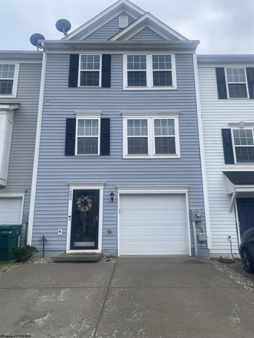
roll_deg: +0.3
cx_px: 127
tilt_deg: +14.9
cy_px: 169
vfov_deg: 67.3
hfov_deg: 53.1
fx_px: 254
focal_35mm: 26
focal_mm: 4.25
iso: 32
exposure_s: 1/1053
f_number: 1.8
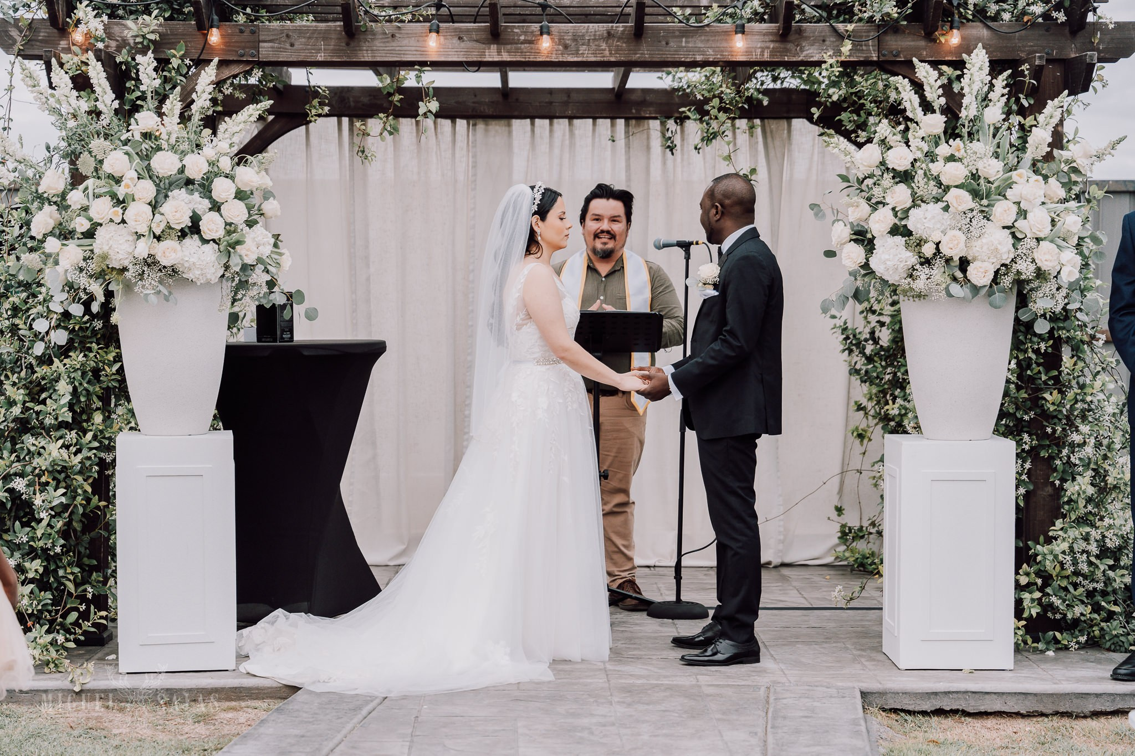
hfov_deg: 27.8
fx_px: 2292
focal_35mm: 73
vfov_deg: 18.7
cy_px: 378
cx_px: 545
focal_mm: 70
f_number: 2.8
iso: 250
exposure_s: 1/320
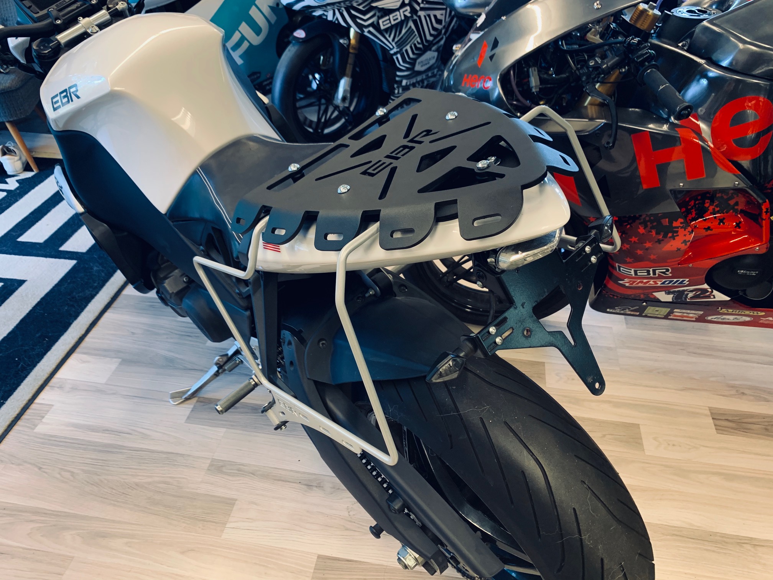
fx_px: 581
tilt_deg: -37.5
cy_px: 290
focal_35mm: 26
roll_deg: +1.0
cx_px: 386
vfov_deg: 53.1
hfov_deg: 67.3
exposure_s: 1/50
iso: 100
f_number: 1.8
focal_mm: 4.25
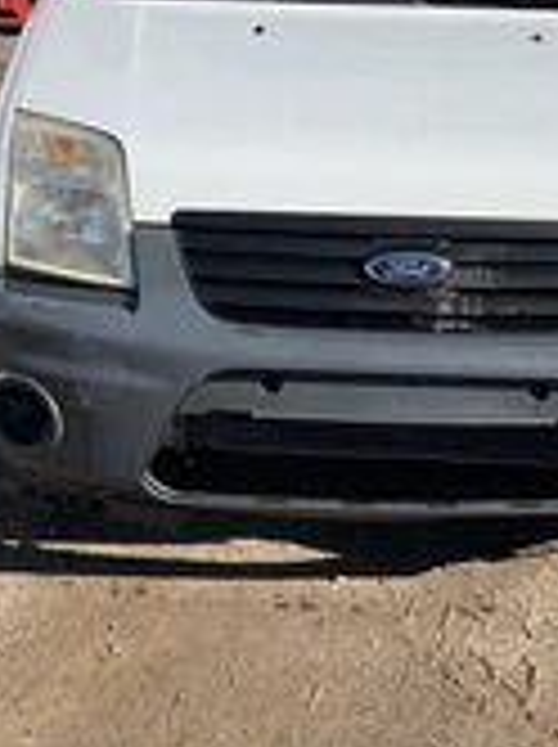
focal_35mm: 70
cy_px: 180
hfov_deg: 20.9
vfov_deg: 27.4
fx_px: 1508
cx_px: 356
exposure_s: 1/3125
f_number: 1.8
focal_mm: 3
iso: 25
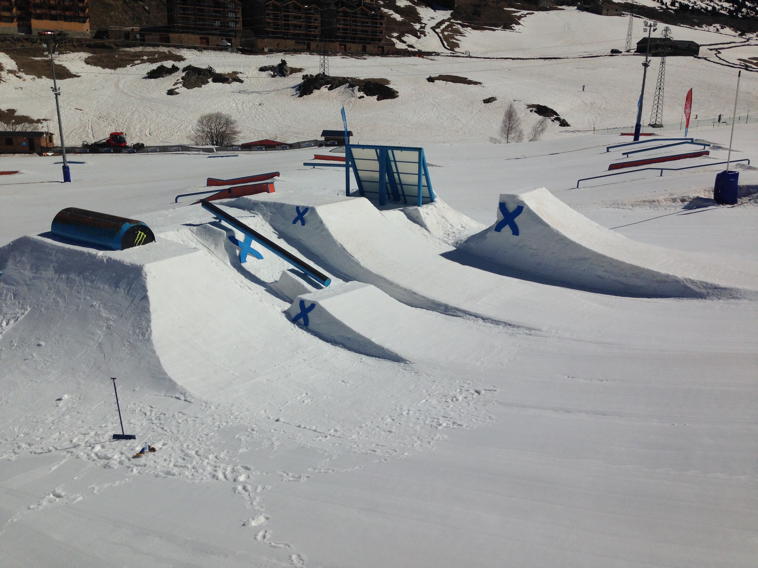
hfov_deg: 55.4
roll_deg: -2.2
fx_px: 723
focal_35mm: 33
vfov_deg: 42.9
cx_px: 379
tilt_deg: -16.2
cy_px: 284
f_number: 2.4
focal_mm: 4.12
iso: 50
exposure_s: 1/9091
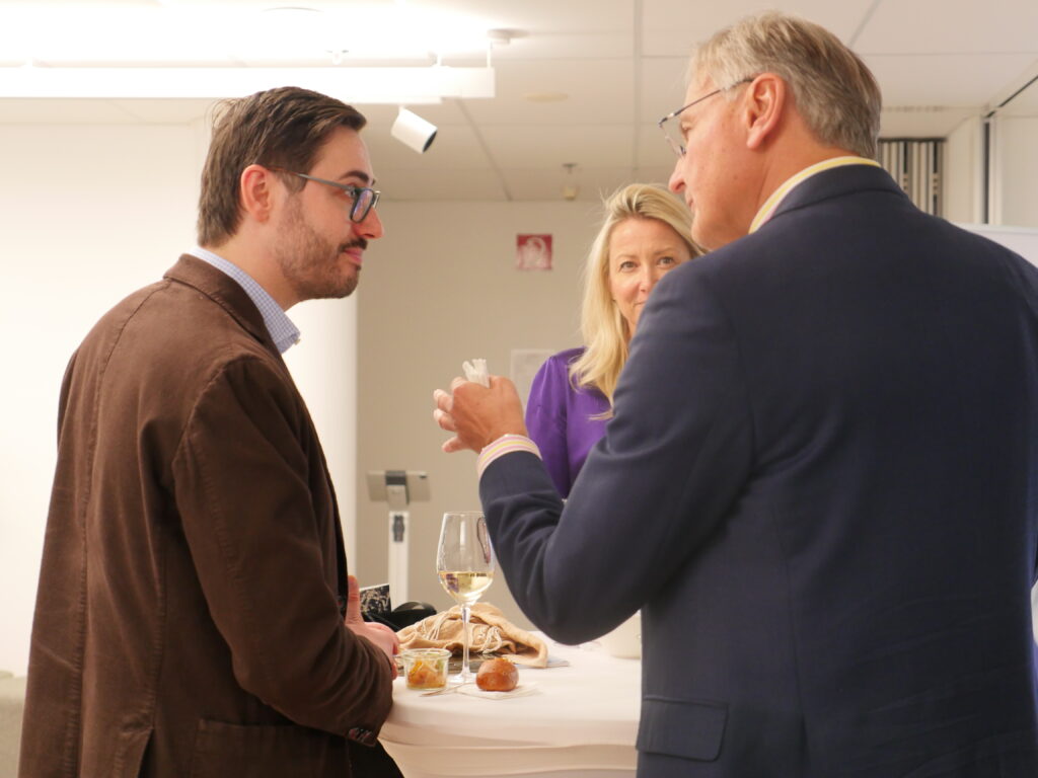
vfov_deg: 25.2
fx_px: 1739
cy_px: 389
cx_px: 519
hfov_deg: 33.2
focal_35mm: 58
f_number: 2.8
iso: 1250
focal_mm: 29
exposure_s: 1/60
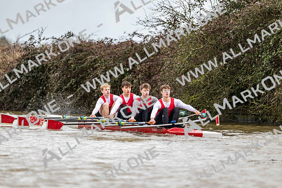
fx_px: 3134
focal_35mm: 400
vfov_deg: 3.4
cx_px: 141
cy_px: 94
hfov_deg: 5.2
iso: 640
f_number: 4.5
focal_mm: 400
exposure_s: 1/1600
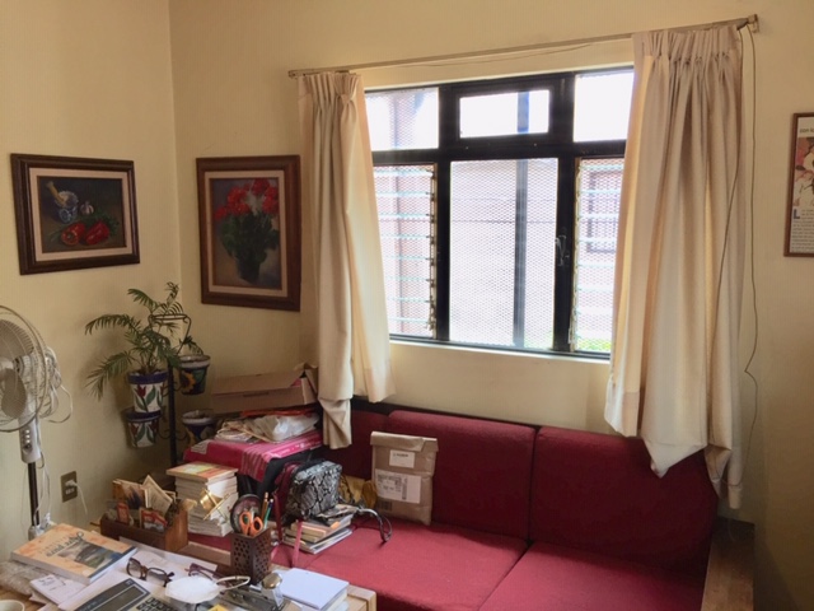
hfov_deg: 61.7
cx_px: 407
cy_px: 306
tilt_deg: -8.1
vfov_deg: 48.2
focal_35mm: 29
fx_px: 682
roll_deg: -1.0
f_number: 2.2
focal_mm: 4.15
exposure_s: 1/60
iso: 40
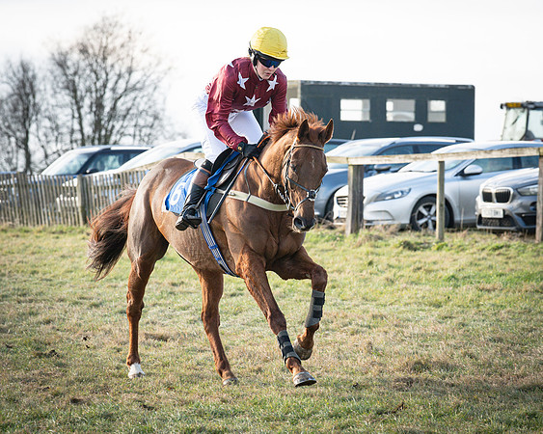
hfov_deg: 9.7
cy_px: 199
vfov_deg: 7.7
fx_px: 3212
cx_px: 257
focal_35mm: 200
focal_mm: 135
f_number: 5
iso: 400
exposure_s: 1/850
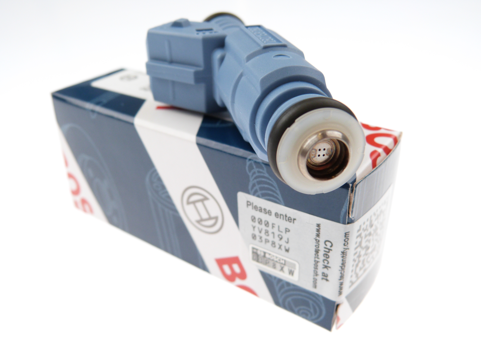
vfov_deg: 41.8
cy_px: 180
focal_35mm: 34
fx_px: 472
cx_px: 240
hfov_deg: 54.0
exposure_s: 1/100
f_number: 3.2
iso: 100
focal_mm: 6.1
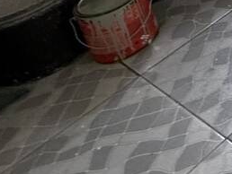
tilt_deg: -18.6
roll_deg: -0.5
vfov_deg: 13.7
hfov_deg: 14.0
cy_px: -242
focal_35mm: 78
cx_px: 592
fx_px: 523
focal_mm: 2.22
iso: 160
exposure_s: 1/99
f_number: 2.2
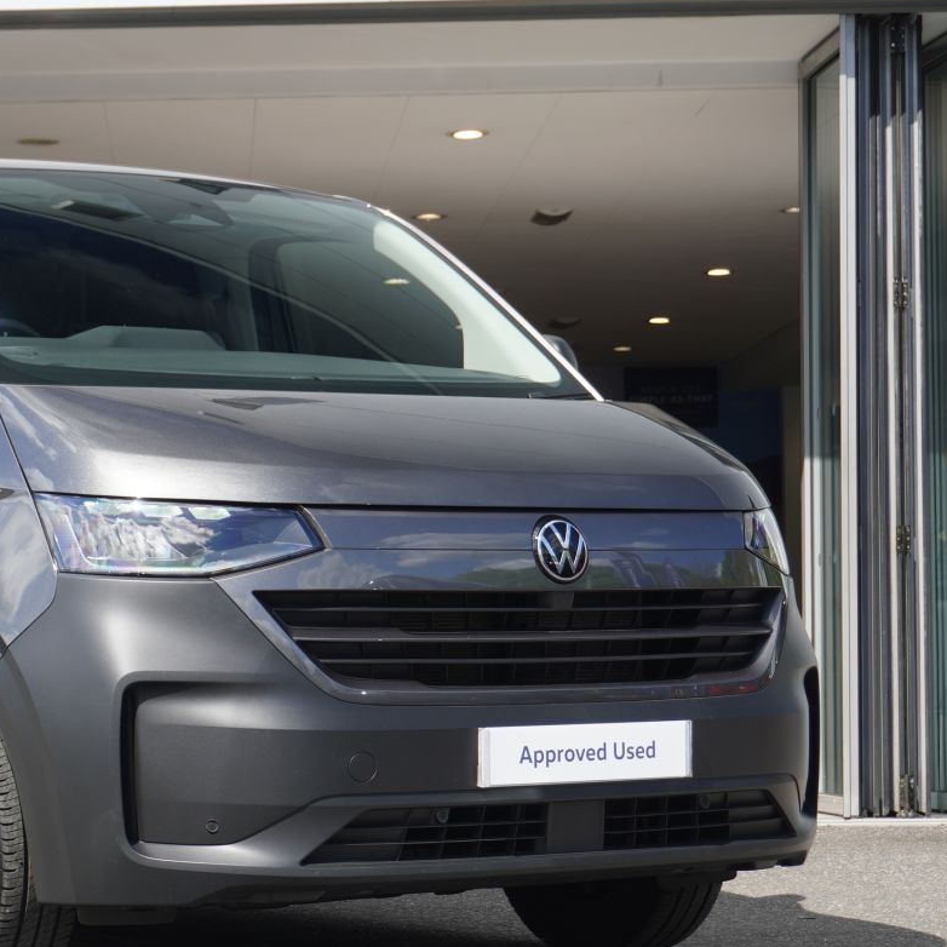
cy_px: 558
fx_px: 3064
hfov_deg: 17.3
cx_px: 80
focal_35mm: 99
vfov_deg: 17.6
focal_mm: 38
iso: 100
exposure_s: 1/160
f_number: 5.6
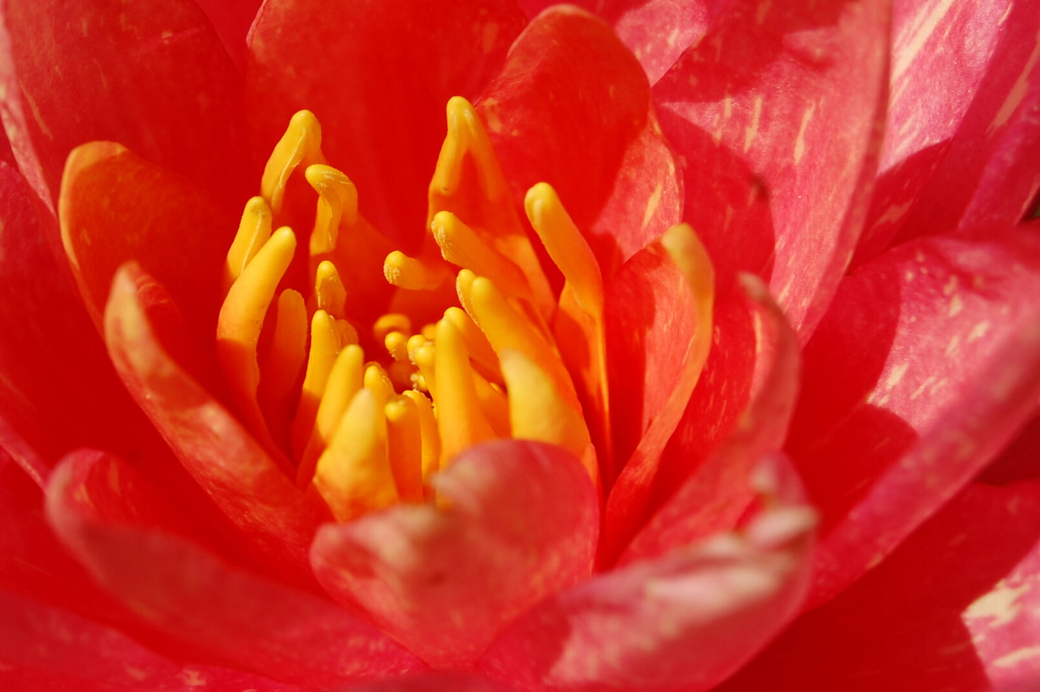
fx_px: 3775
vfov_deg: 10.5
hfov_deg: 15.7
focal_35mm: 131
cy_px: 279
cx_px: 418
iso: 200
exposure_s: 1/500
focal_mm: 55
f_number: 11
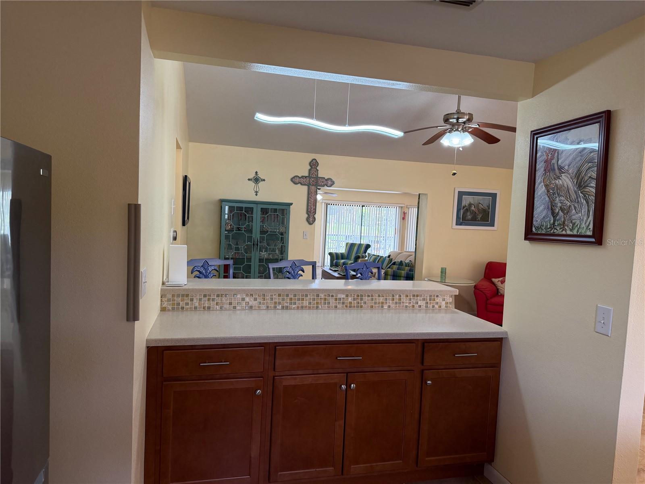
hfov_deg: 71.6
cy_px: 242
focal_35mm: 24
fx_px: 447
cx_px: 322
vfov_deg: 56.8
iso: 200
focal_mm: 6.76
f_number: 1.78
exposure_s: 1/174
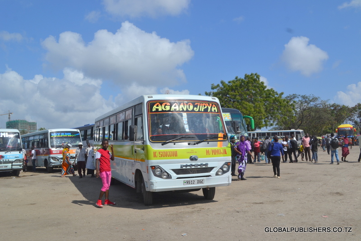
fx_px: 331
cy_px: 120
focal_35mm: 33
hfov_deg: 57.2
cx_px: 180
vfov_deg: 40.0
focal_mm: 22
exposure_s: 1/400
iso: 100
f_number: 10
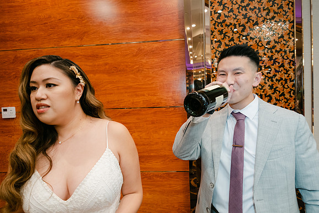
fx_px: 213
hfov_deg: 73.7
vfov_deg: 53.2
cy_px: 106
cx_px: 160
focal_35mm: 24
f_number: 2.8
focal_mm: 16
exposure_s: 1/125
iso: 800
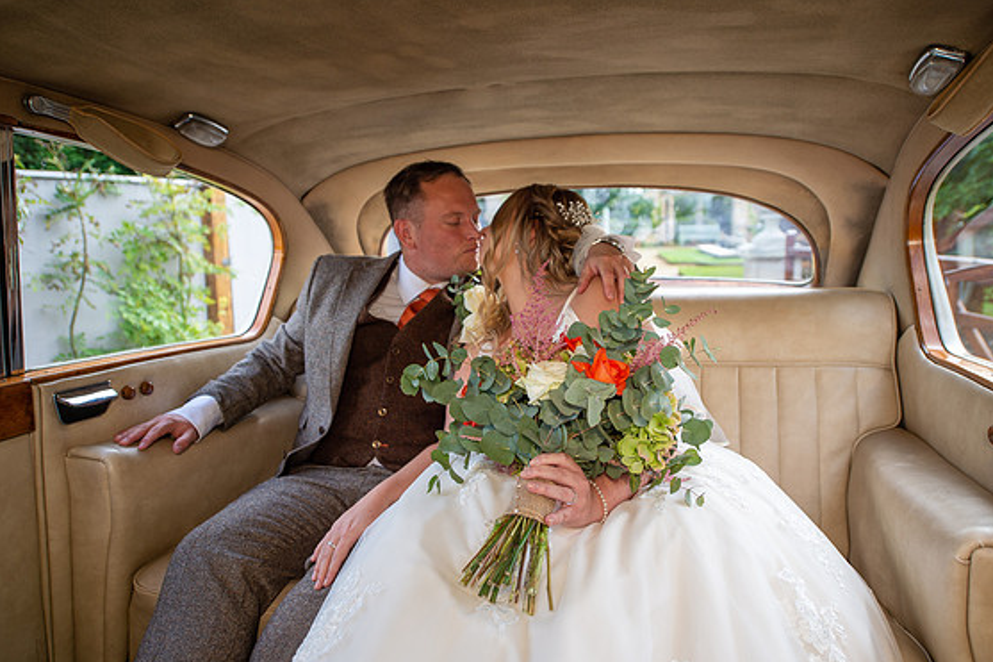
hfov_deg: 71.5
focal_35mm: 25
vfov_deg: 51.3
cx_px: 499
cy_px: 327
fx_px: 689
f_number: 3.2
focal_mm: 24
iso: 100
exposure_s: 1/200
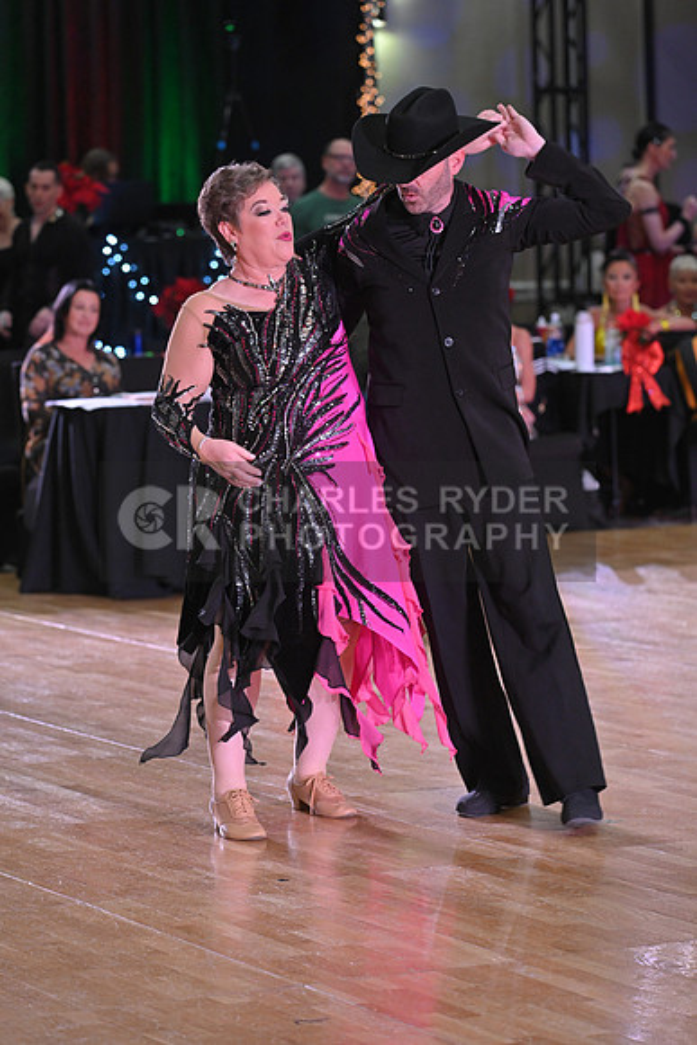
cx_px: 348
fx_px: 3918
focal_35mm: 135
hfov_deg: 10.2
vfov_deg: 15.2
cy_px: 522
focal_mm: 135
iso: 2000
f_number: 5
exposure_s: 1/320
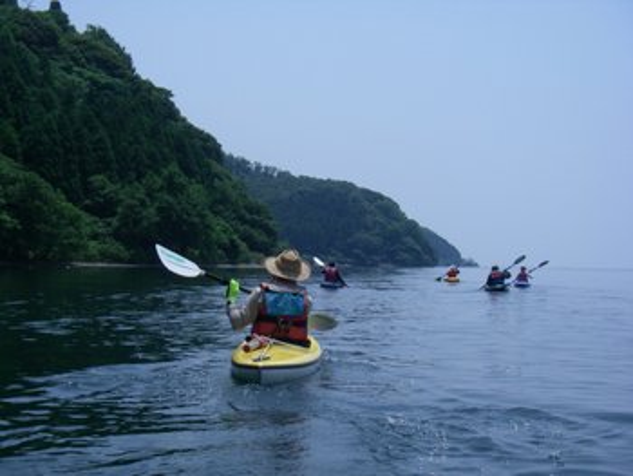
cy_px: 238
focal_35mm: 63
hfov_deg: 30.7
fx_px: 1153
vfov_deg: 23.3
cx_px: 316
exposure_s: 1/320
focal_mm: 10.5
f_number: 7.4
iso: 64
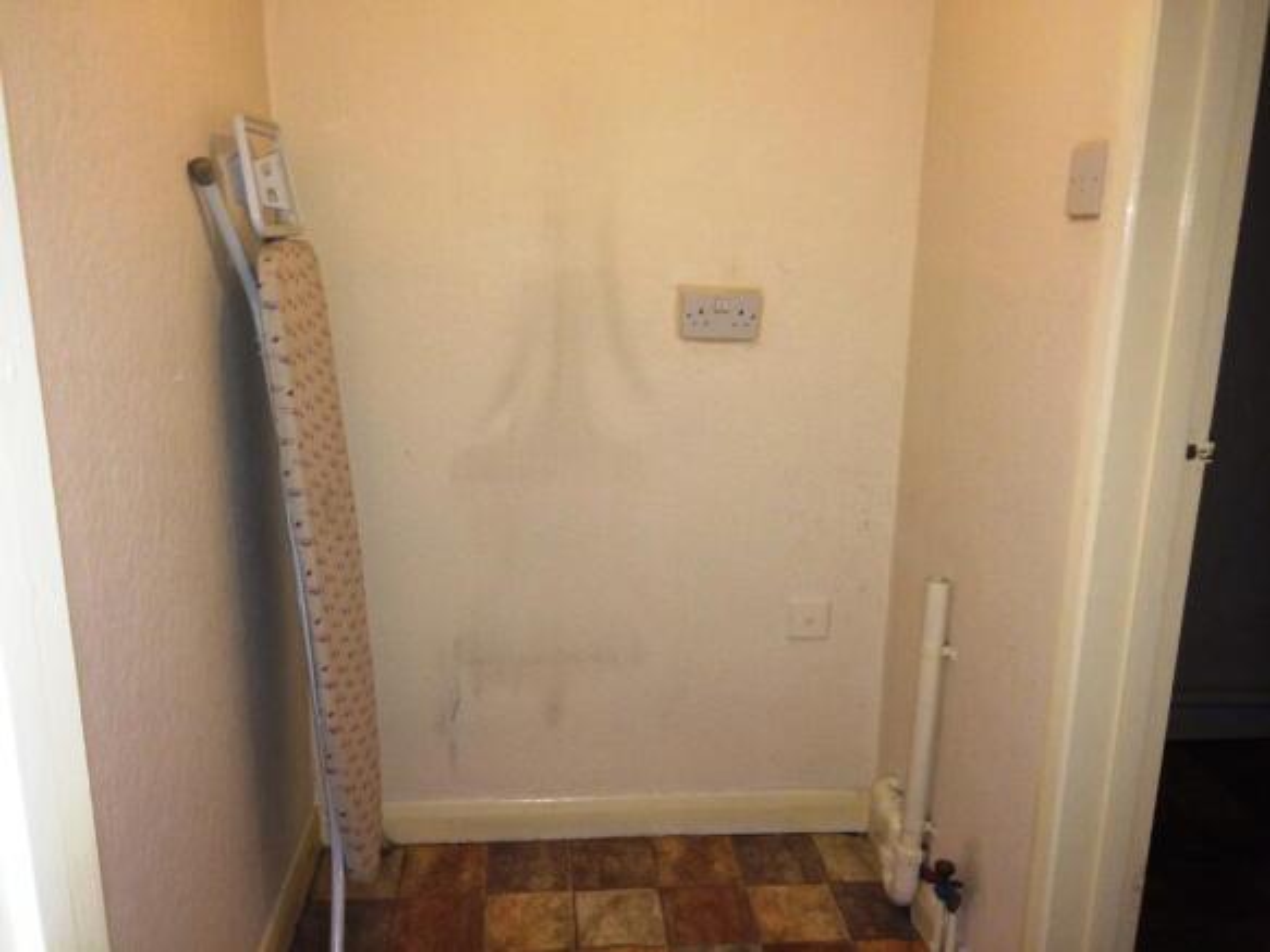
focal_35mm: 30
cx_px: 635
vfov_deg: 46.8
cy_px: 476
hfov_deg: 60.0
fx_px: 1100
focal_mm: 4.12
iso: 100
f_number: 2.2
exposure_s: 1/30
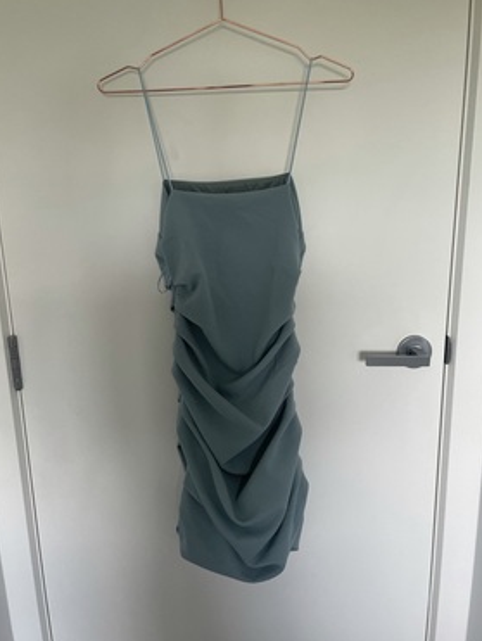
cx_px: 238
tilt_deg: -13.0
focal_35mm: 28
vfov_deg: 63.4
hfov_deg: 49.8
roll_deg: +2.1
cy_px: 308
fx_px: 519
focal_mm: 4.2
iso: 80
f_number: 1.6
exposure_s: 1/100
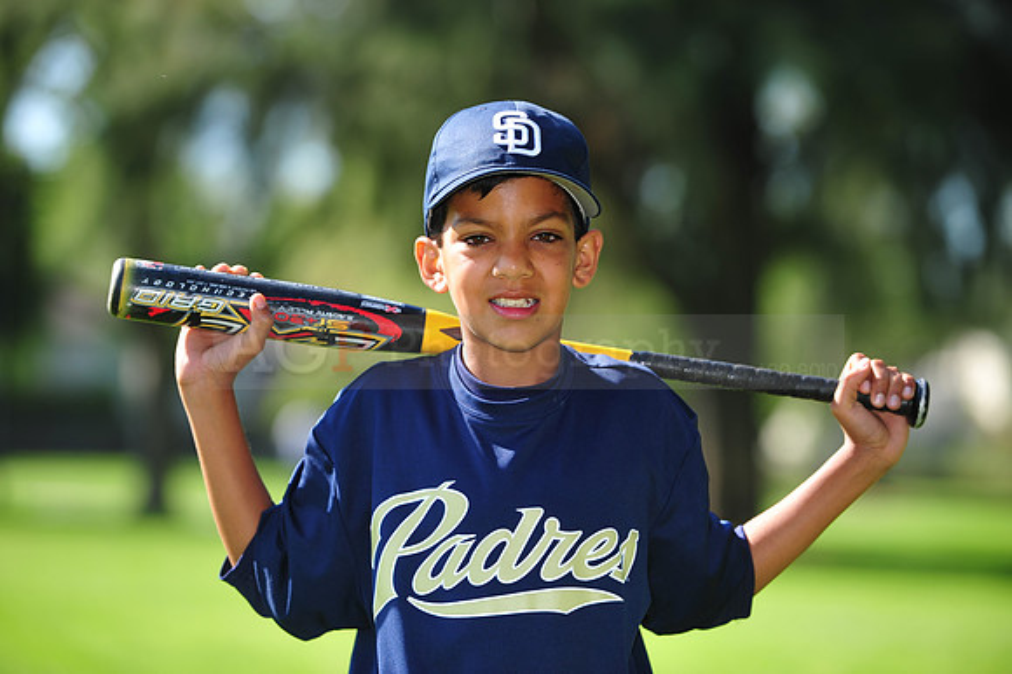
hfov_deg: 10.3
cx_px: 506
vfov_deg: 6.9
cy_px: 337
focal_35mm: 200
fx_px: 5619
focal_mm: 200
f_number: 4.5
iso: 200
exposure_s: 1/640
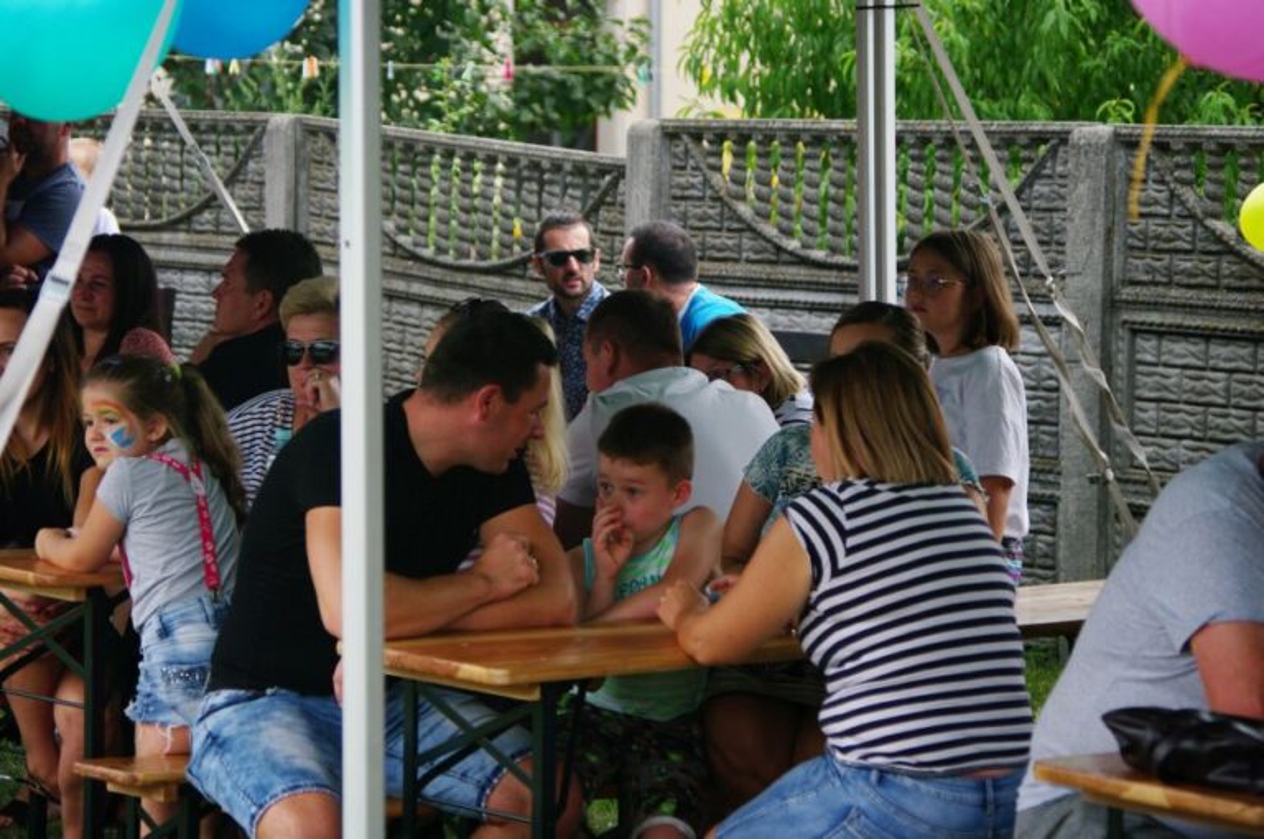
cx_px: 632
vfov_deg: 10.4
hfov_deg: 15.5
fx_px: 4629
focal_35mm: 132
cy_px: 420
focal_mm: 88
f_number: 5.6
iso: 560
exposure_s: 1/180
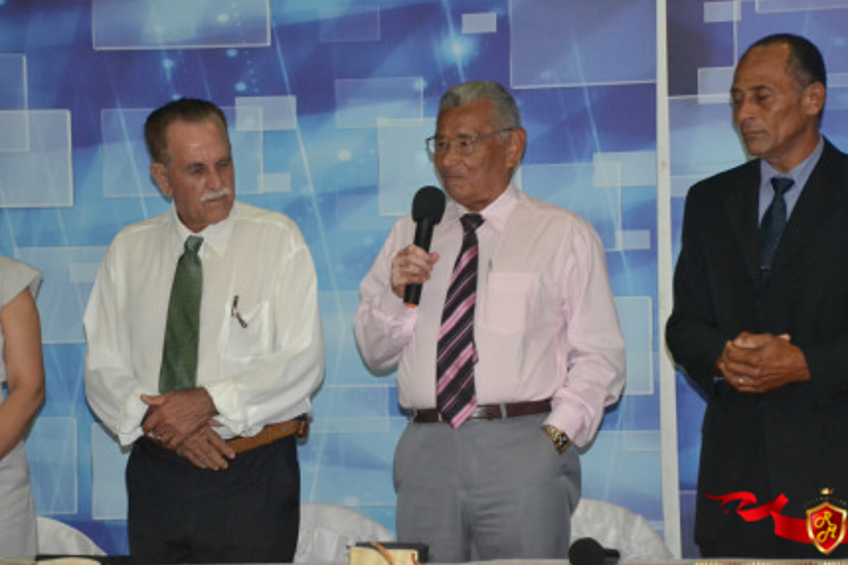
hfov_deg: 13.8
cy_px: 295
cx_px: 488
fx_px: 3500
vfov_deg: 9.2
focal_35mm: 149
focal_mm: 85
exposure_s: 1/60
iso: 3200
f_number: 5.6
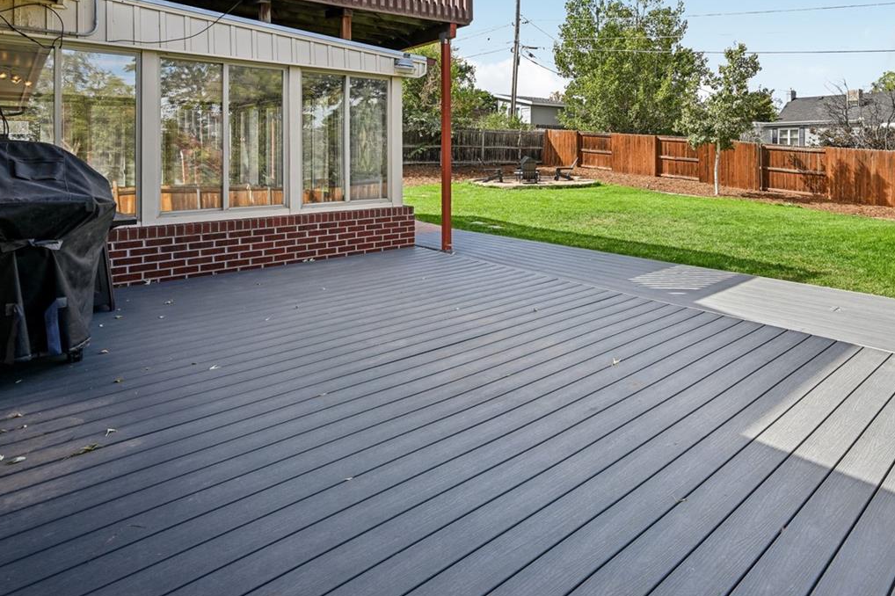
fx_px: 547
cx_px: 563
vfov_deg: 54.3
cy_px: 142
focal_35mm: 22
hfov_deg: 77.1
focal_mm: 14
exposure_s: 1/100
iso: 64
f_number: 8
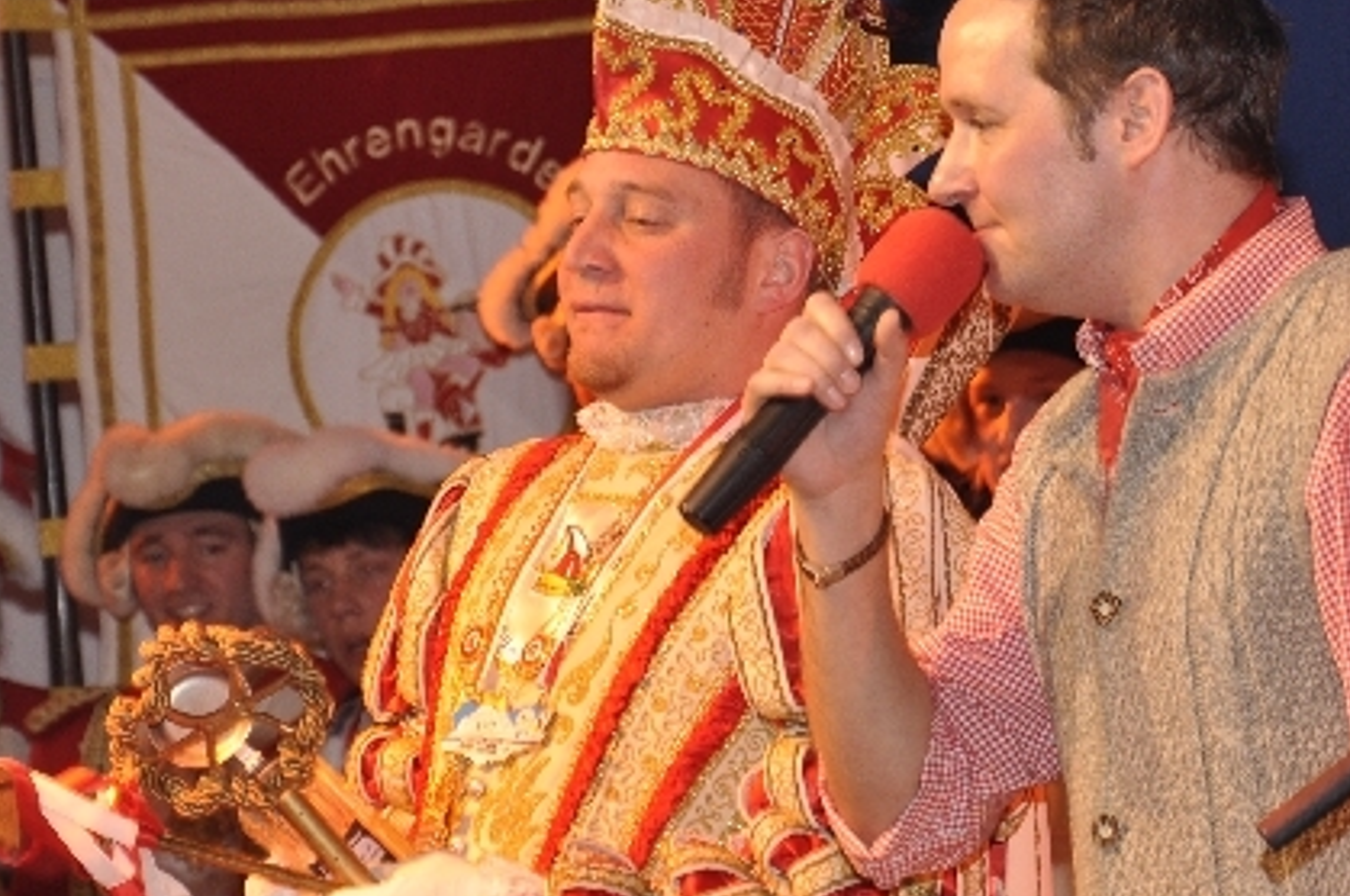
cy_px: 311
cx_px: 718
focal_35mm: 301
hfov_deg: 6.9
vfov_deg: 4.6
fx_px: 11268
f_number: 5.6
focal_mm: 105
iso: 400
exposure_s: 1/60
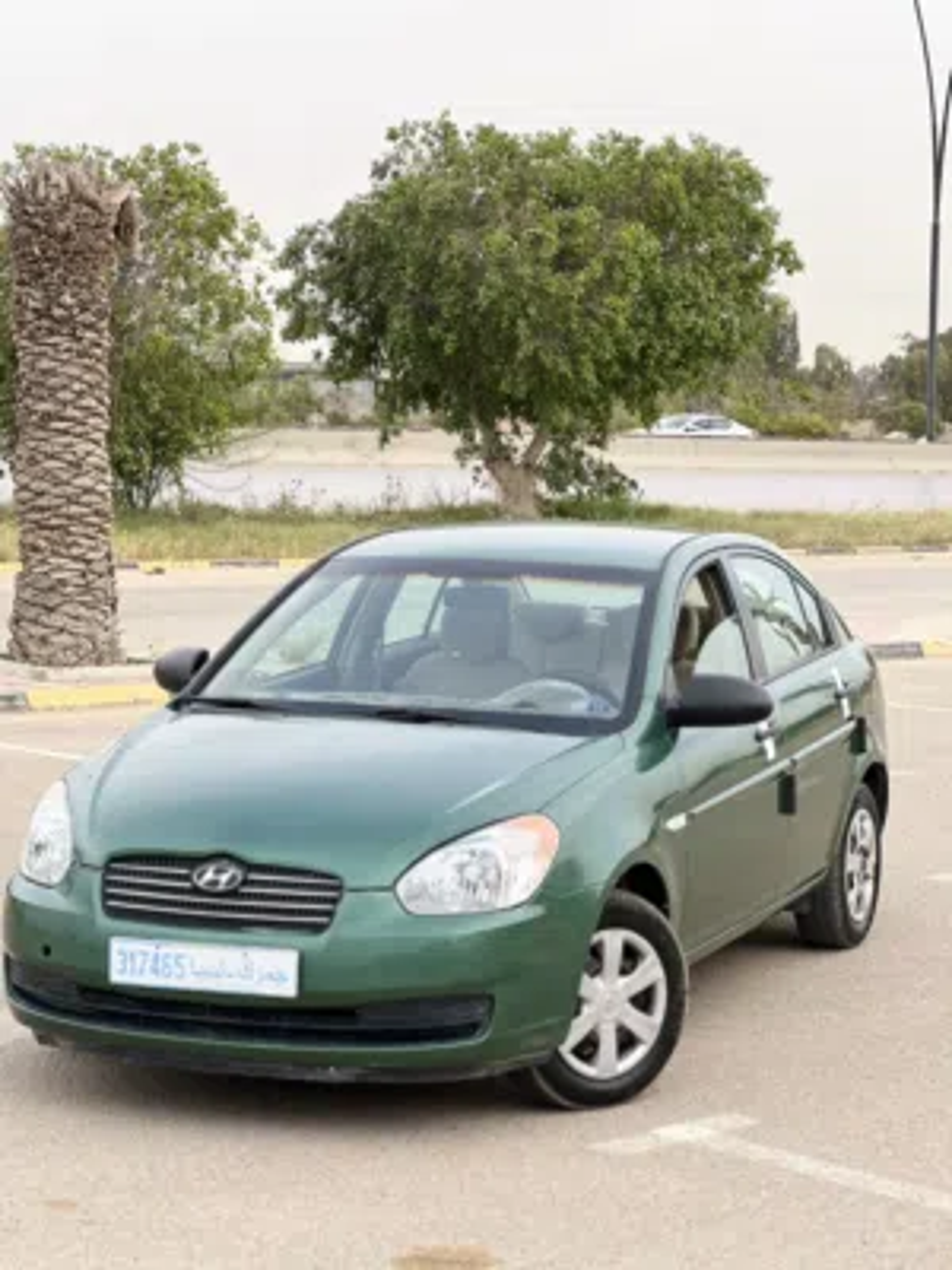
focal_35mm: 77
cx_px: 476
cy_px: 635
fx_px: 2824
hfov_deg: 19.1
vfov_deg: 25.3
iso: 25
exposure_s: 1/121
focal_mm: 9
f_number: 2.8
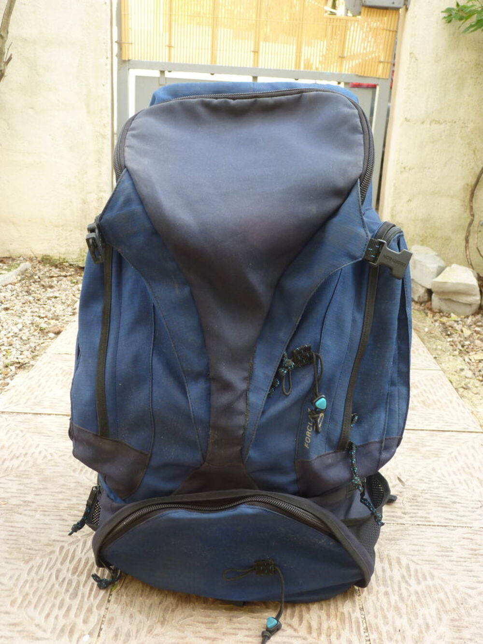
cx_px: 242
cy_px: 322
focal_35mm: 37
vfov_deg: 50.1
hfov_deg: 38.7
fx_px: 688
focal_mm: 6.6
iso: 125
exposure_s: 1/30
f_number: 3
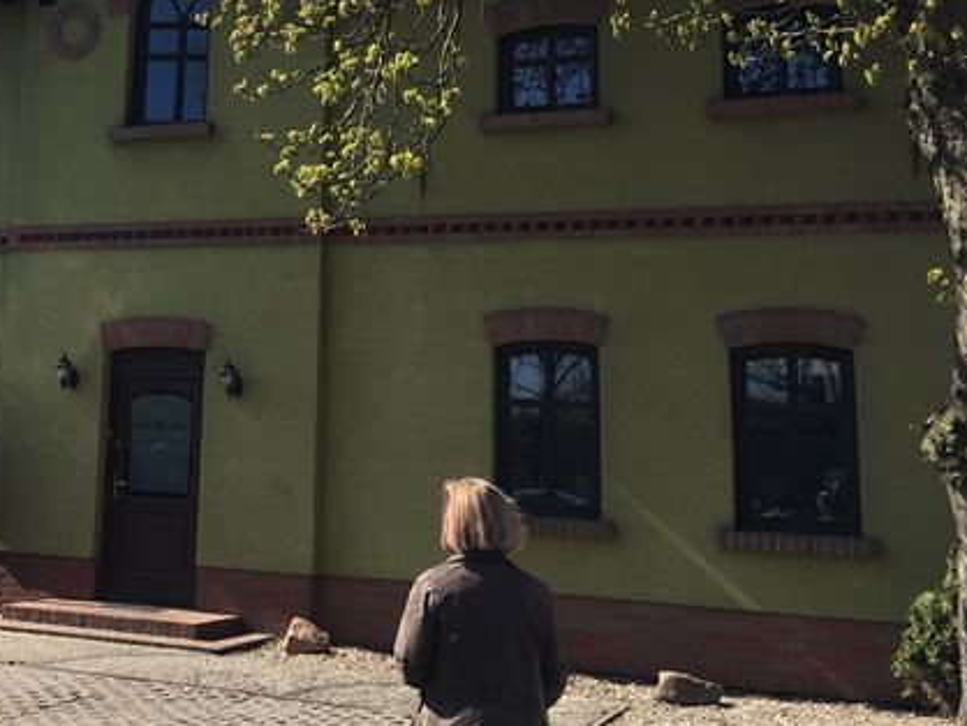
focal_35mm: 52
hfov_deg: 35.7
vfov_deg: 27.6
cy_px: 165
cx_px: 204
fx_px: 1453
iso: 25
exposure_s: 1/999
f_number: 2.2
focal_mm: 4.15
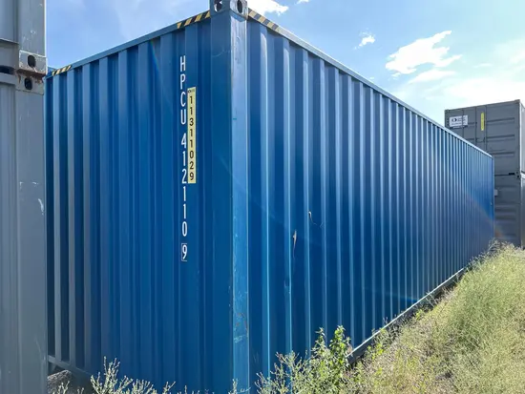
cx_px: 262
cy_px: 197
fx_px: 394
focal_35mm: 26
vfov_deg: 53.1
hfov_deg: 67.3
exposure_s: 1/1171
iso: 50
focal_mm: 5.7
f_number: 1.5
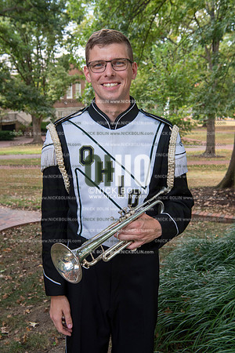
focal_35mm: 48
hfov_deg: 28.1
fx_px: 470
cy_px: 176
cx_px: 118
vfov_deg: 41.1
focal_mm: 48
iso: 500
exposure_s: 1/100
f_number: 8
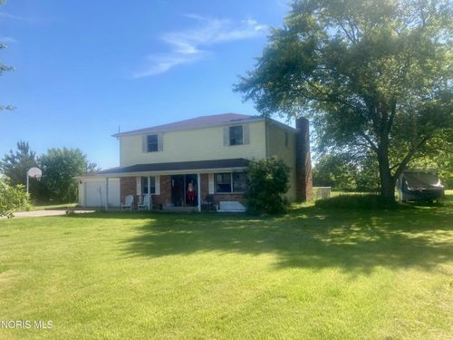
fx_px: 366
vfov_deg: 49.7
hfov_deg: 63.4
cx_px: 226
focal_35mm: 28
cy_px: 170
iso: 20
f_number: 1.8
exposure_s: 1/1845
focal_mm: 3.99
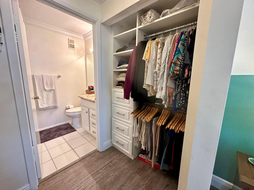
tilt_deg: -9.9
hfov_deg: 102.1
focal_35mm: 14
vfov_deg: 85.7
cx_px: 127
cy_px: 95
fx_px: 103
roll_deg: -1.8
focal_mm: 2.22
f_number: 2.2
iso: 320
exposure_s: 1/60
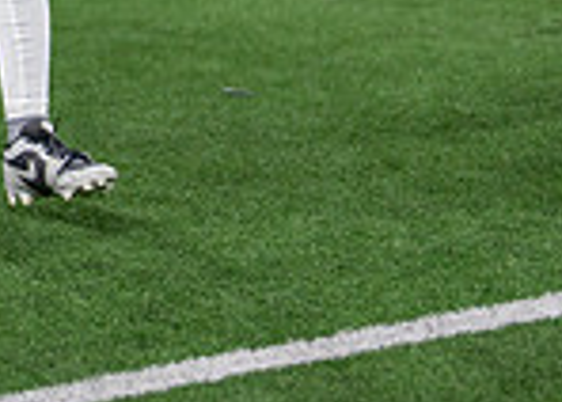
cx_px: -277
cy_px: -372
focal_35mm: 205
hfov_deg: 9.5
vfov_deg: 6.8
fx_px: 3275
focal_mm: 50
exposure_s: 1/1250
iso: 500
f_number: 1.2
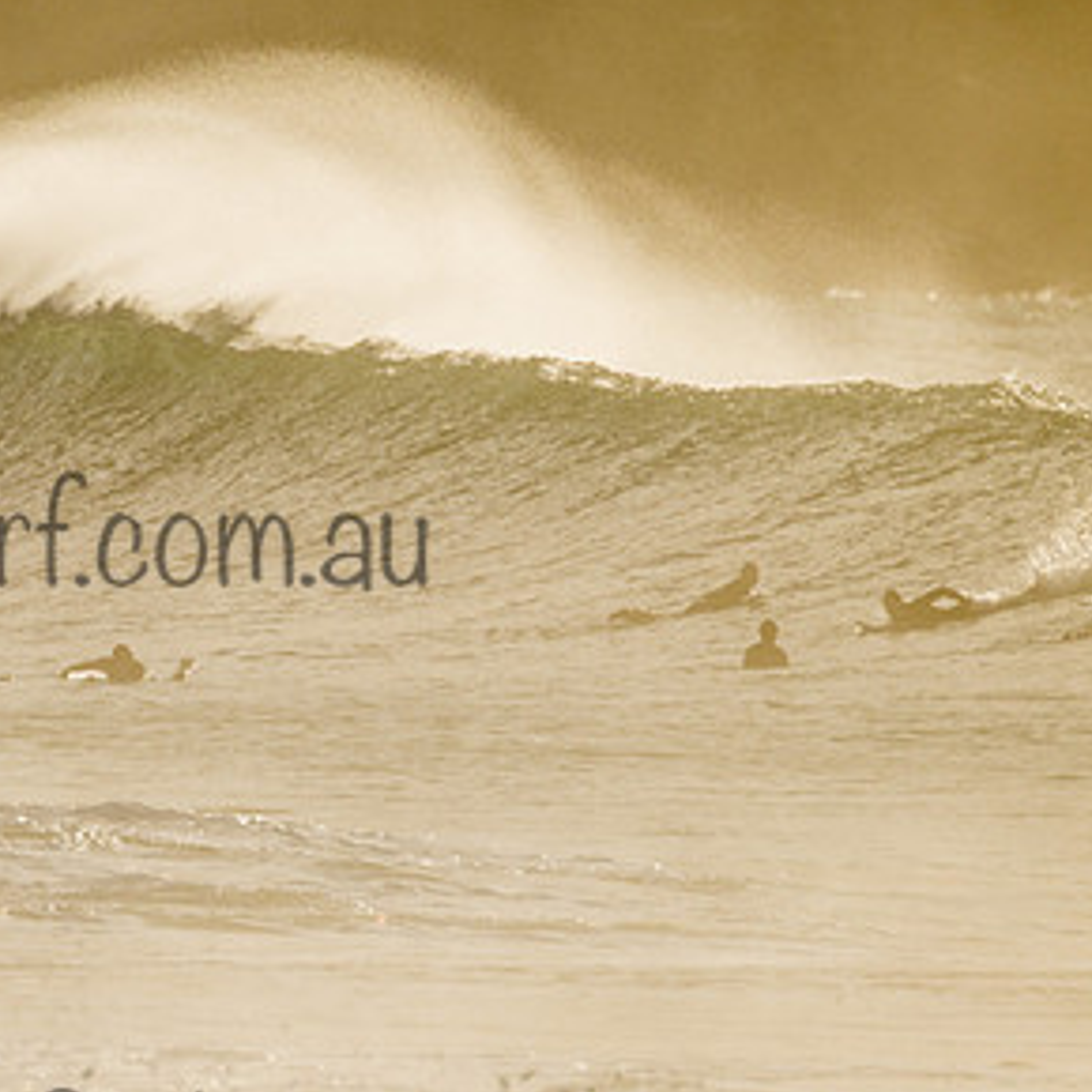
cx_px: 30
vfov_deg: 1.3
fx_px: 48503
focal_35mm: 1359
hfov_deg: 1.3
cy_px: 499
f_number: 11
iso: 400
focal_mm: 800
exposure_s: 1/2000
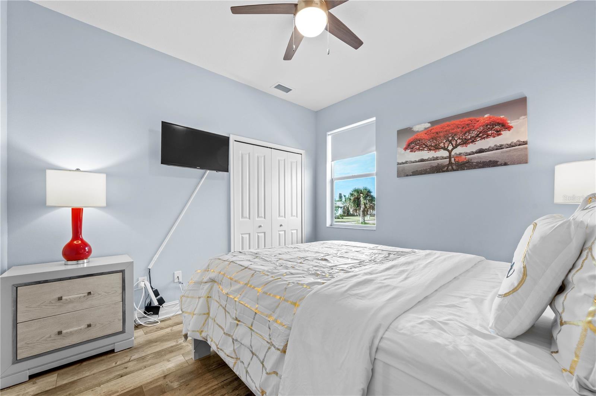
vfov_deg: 81.1
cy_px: 198
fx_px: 232
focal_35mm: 14
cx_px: 298
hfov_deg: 104.3
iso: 200
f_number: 8
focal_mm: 14
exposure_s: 1/1.25
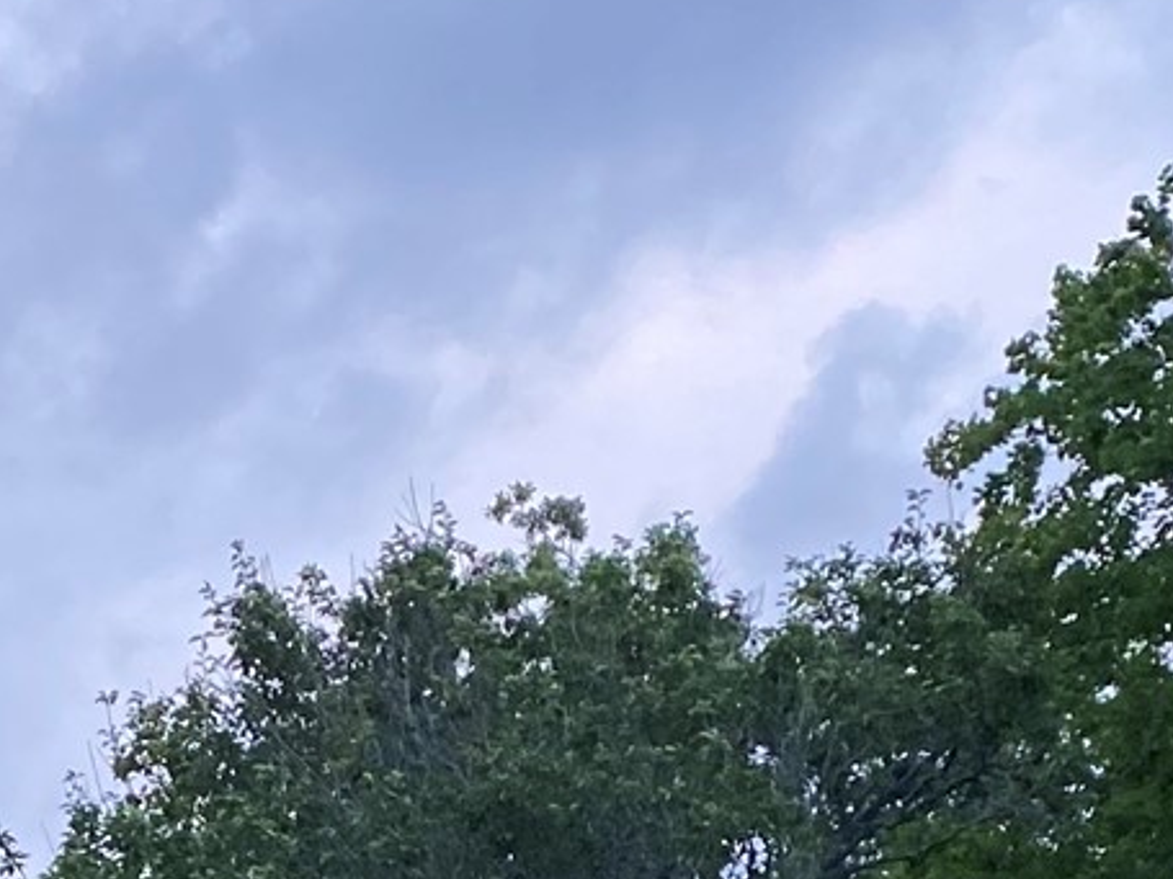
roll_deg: -0.9
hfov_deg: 16.7
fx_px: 3964
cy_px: 1446
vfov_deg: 11.9
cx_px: 281
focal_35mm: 117
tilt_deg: +3.9
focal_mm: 4.25
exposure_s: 1/121
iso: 125
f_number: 1.8
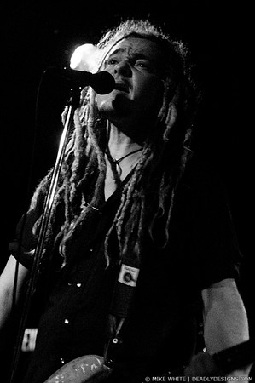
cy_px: 192
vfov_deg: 21.9
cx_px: 128
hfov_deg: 14.7
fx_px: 990
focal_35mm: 93
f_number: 2.8
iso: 800
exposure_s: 1/60
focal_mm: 62
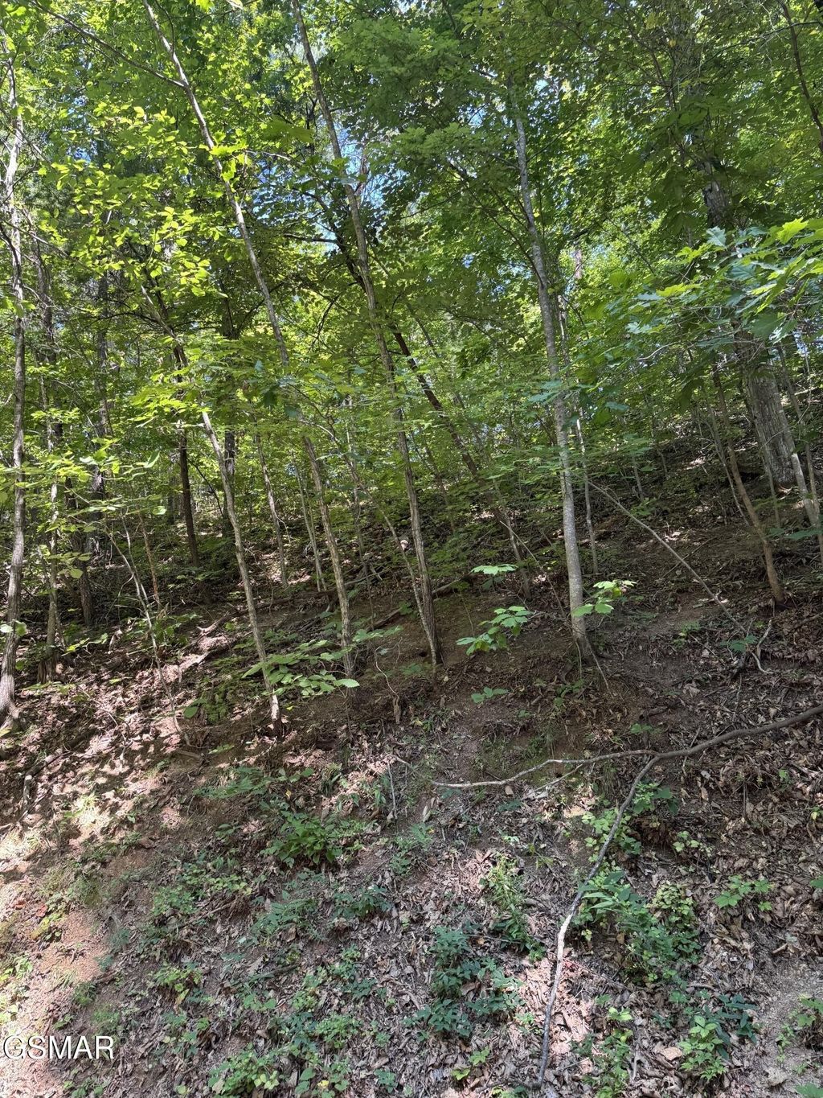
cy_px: 549
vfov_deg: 71.6
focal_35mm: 24
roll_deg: +1.6
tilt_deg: +17.4
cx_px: 412
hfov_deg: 56.8
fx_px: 761
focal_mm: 6.76
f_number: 1.78
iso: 80
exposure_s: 1/121
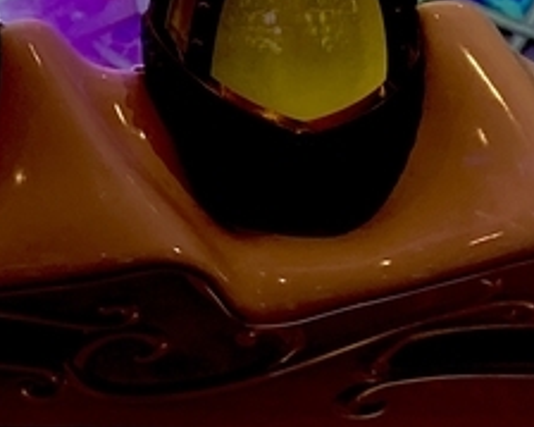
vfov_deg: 10.7
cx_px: -207
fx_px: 2148
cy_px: -324
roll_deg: -1.7
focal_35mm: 136
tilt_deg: -6.7
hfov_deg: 13.5
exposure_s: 1/120
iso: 50
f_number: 1.8
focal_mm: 4.25
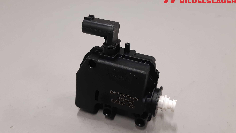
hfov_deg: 66.1
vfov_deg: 40.1
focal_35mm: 29
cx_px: 115
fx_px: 181
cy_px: 74
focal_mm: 3.93
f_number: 1.7
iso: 125
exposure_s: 1/50
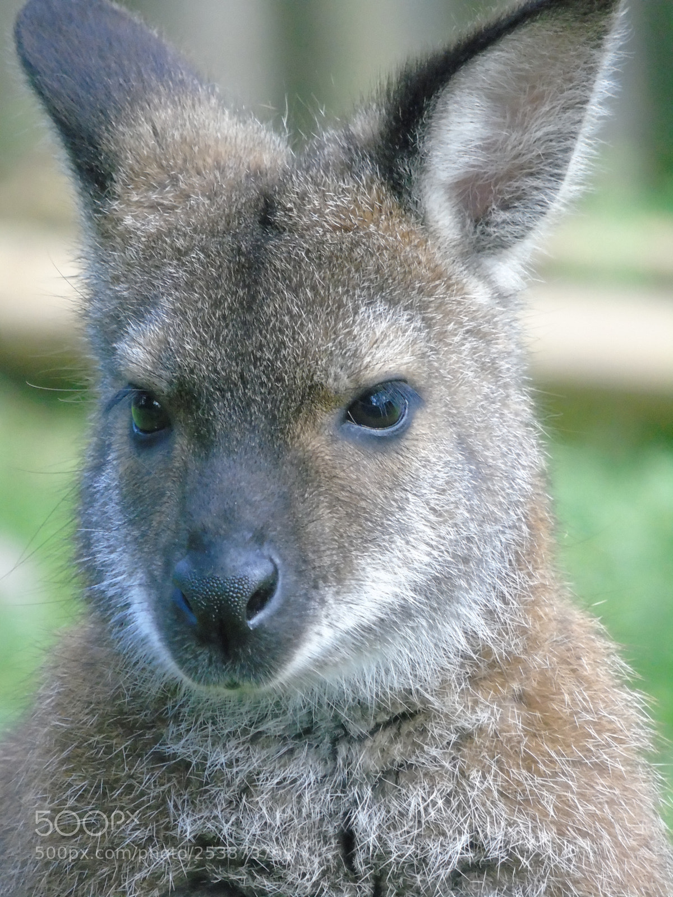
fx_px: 21982
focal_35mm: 848
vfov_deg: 2.3
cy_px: 448
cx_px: 336
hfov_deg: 1.8
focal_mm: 151
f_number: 6.1
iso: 800
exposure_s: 1/200
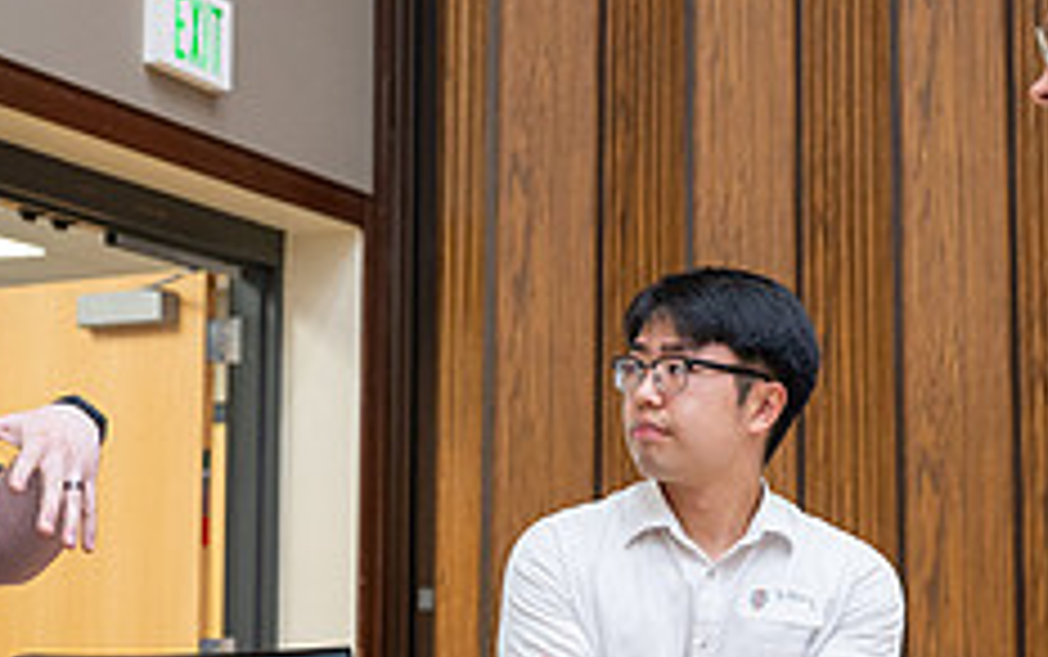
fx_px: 2429
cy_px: 376
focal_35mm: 85
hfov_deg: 24.3
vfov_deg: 15.4
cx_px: 522
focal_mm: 33.5
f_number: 2.8
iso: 1100
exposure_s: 1/160
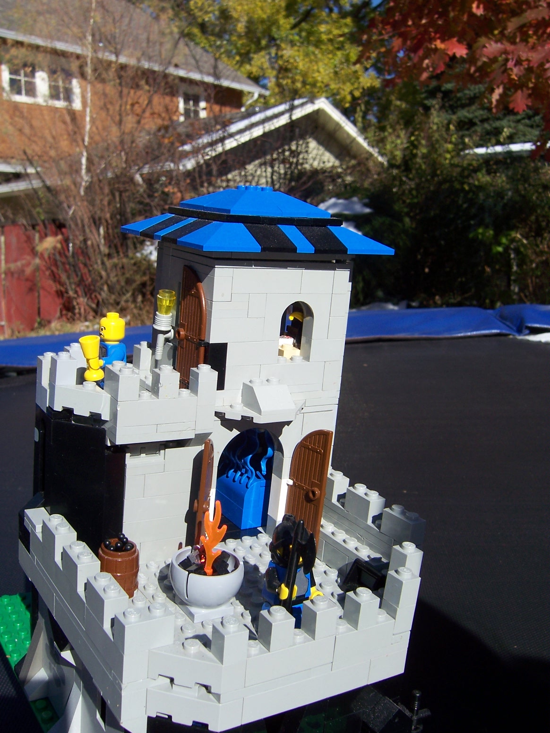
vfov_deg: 51.4
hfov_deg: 39.7
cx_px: 275
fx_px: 763
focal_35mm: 36
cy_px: 366
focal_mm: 6.2
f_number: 4.5
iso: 80
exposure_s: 1/640
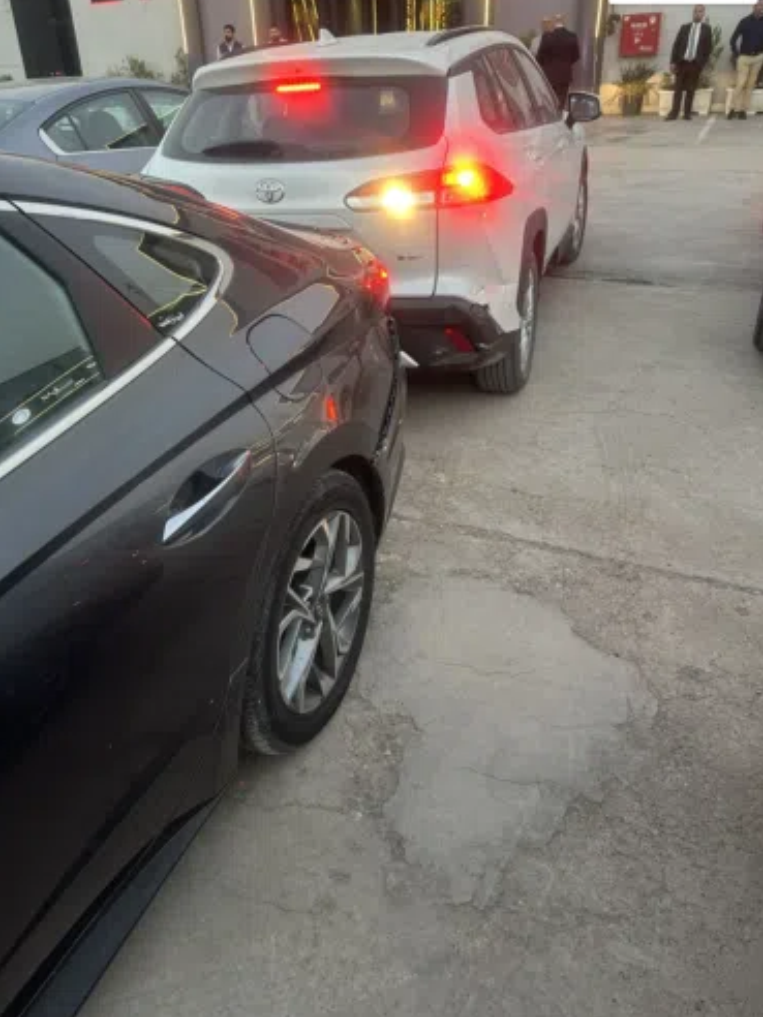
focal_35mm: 26
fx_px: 764
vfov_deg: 67.2
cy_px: 472
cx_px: 354
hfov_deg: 53.0
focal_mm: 6.86
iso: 200
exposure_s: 1/50
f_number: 1.78
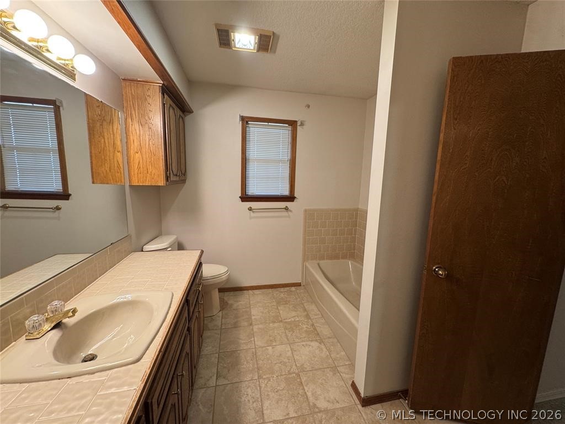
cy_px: 212
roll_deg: -1.3
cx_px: 282
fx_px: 229
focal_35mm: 14
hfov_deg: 102.1
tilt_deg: -8.3
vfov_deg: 85.7
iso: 160
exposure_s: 1/60
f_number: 2.2
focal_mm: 2.22
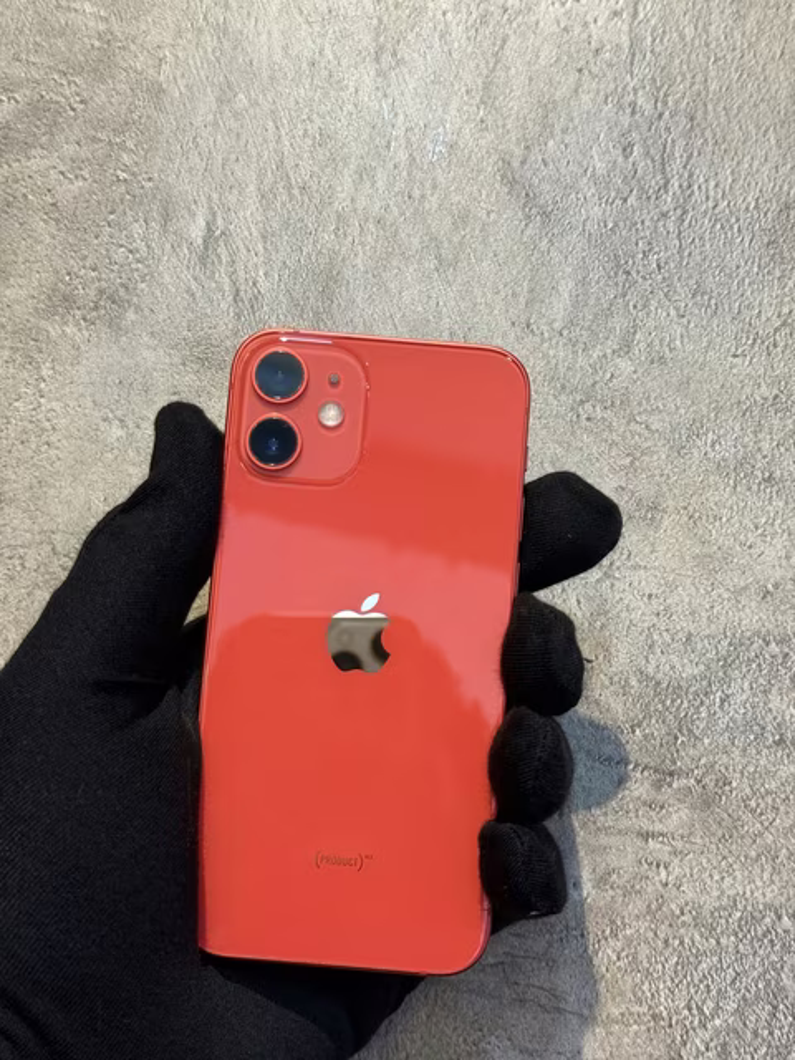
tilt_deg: +9.3
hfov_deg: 30.3
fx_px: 1470
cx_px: 398
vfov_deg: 39.7
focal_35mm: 48
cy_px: 530
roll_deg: -14.9
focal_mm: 6.76
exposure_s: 1/50
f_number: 1.78
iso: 64
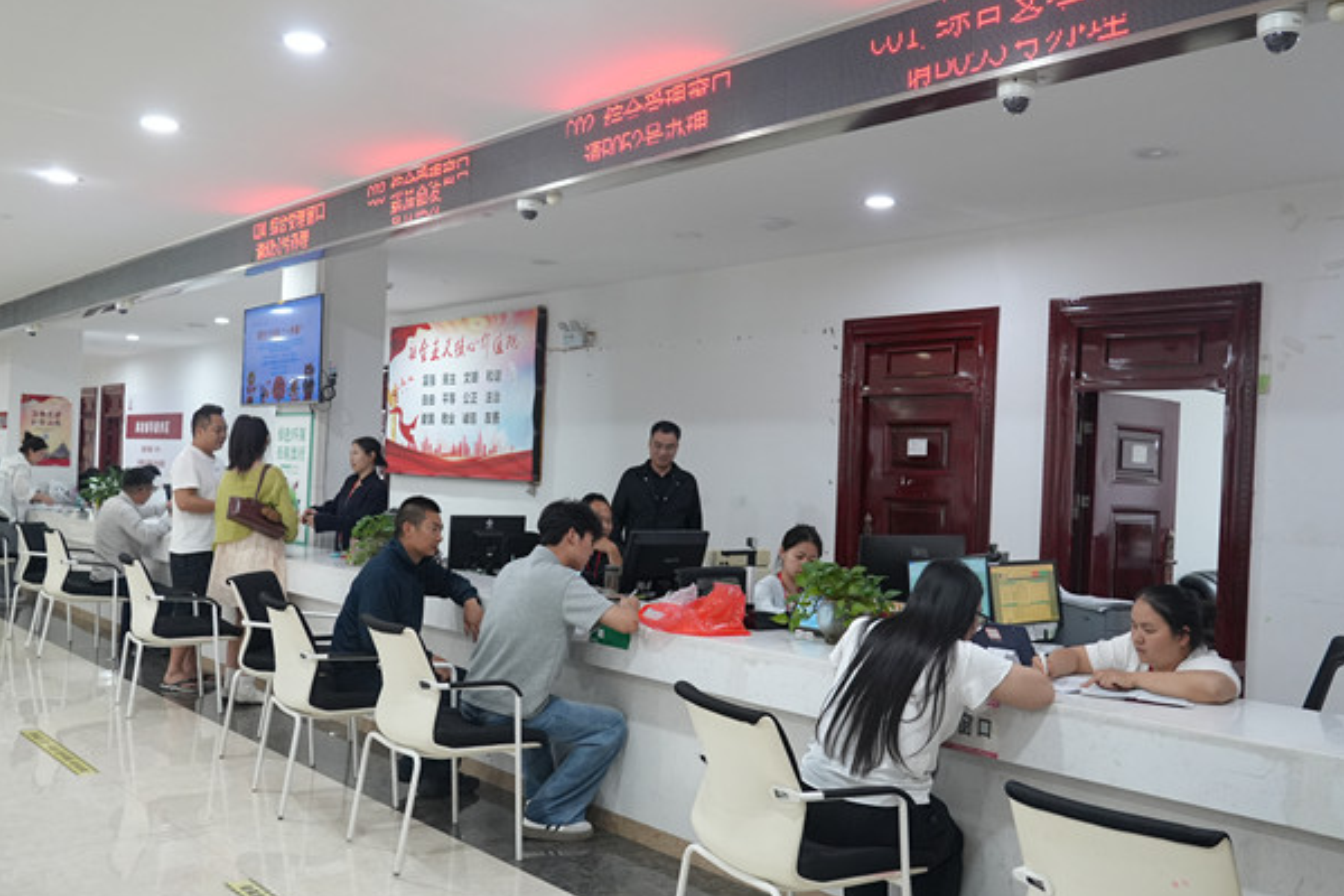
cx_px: 659
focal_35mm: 32
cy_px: 467
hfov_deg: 58.7
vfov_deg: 41.1
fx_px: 1195
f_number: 4
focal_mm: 24
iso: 3200
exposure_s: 1/160
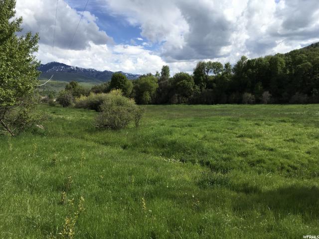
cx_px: 160
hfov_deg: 61.7
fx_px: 267
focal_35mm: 29
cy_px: 120
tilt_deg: -4.4
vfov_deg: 48.2
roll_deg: -1.7
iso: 25
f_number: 2.2
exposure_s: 1/2079
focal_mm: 4.15
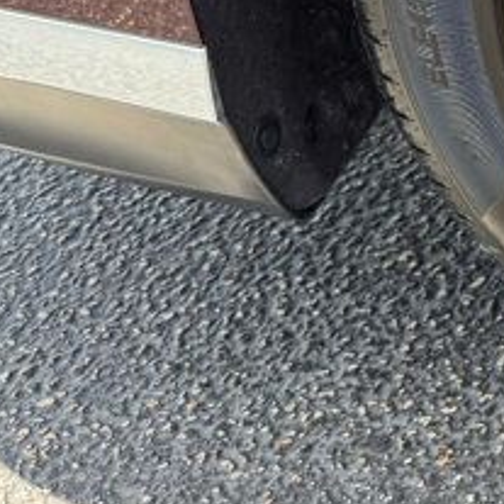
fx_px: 1730
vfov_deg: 15.3
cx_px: 1042
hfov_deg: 13.8
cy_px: -263
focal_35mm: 105
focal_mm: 6.76
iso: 100
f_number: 1.78
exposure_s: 1/521
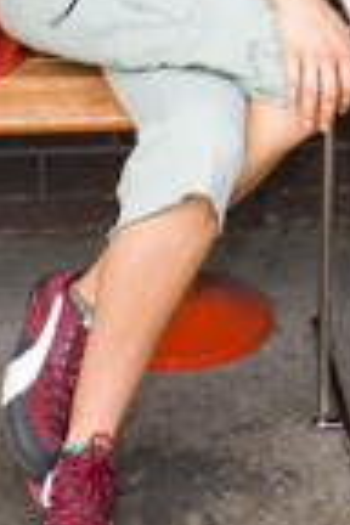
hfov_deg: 9.2
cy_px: -343
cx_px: 514
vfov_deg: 13.0
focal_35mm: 146
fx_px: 2129
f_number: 4
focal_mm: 28
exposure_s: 1/160
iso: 200
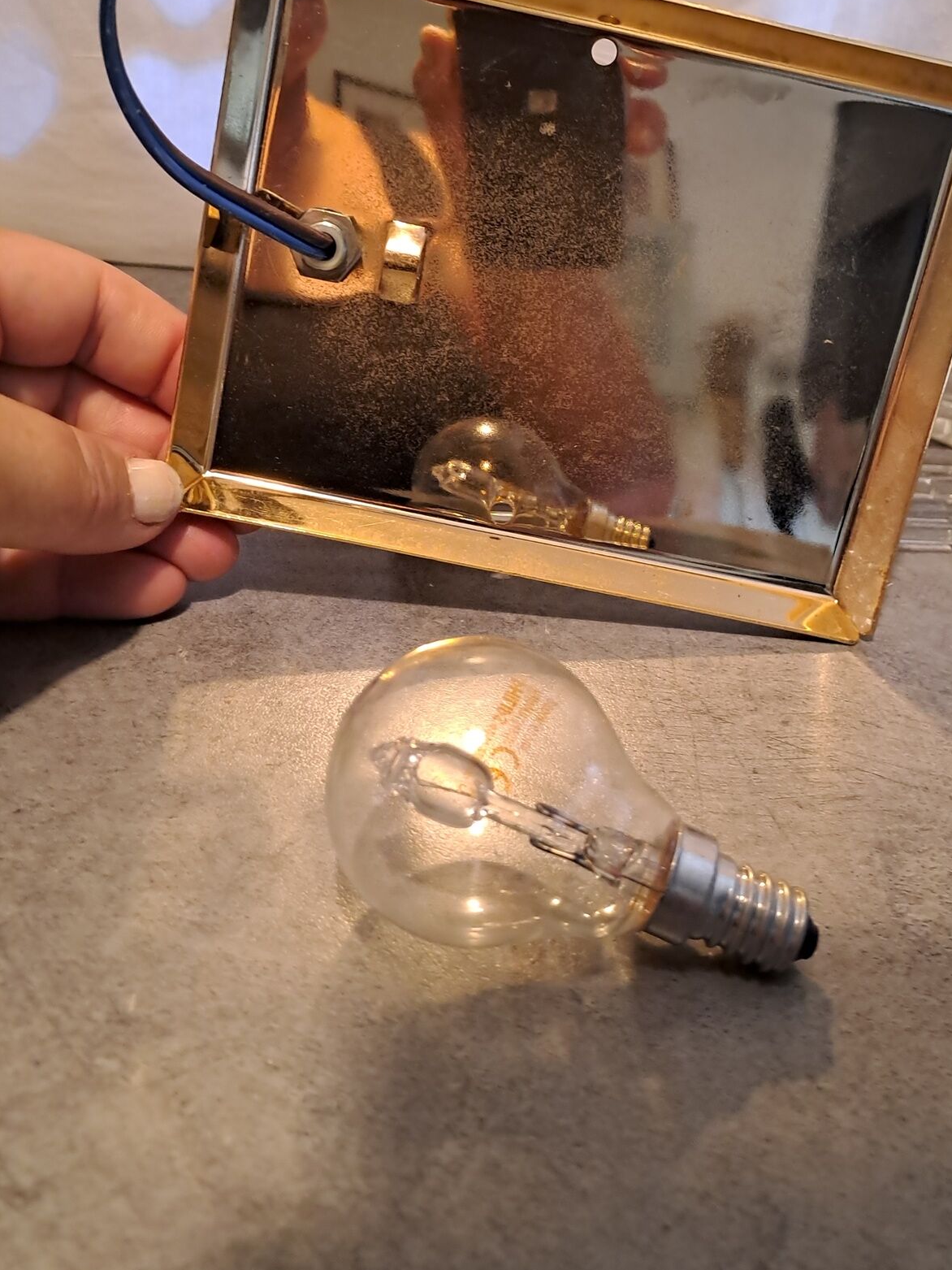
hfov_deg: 44.1
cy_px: 502
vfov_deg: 56.3
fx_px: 1174
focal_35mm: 32
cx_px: 517
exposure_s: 1/25
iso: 320
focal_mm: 4.65
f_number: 1.8
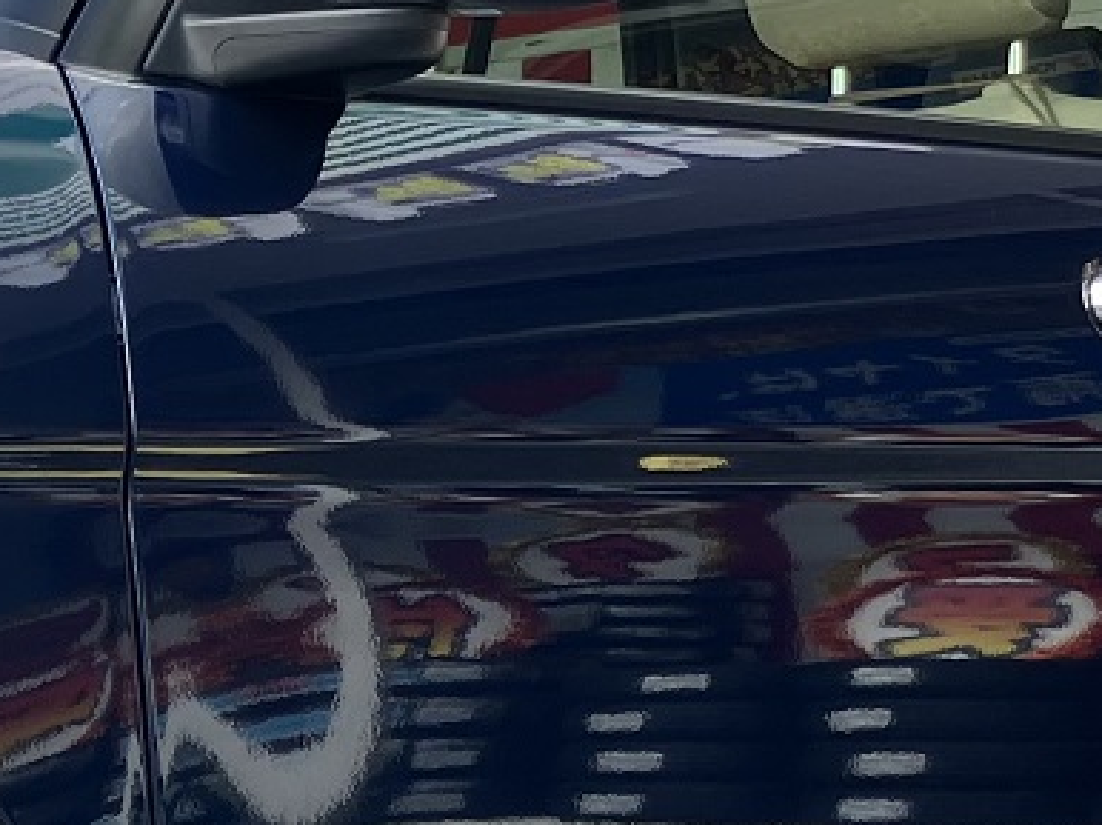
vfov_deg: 10.7
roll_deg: -0.4
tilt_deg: +0.6
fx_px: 4390
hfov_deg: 14.2
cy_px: 729
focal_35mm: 138
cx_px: 94
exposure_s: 1/132
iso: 40
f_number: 1.8
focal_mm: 3.99
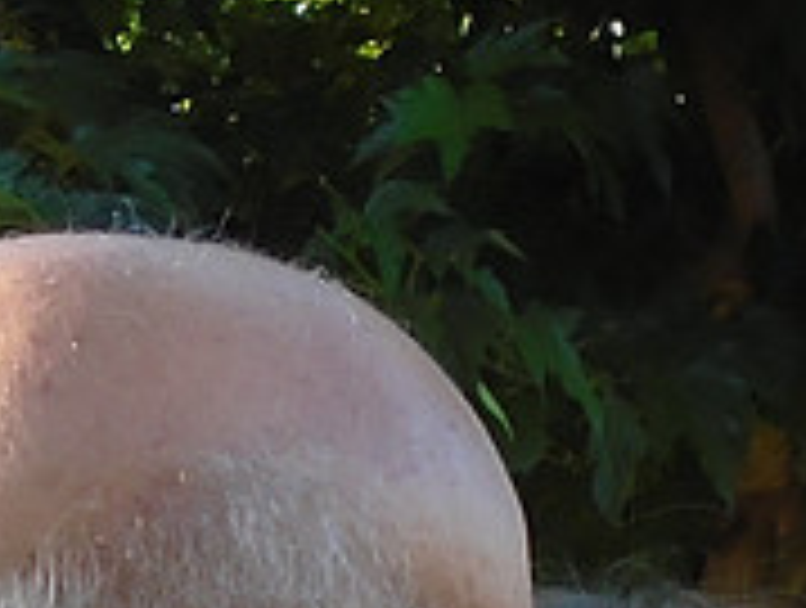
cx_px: 421
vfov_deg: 10.1
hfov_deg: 14.4
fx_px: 3196
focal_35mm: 137
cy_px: 1218
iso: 200
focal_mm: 4.6
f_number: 3.2
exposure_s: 1/250
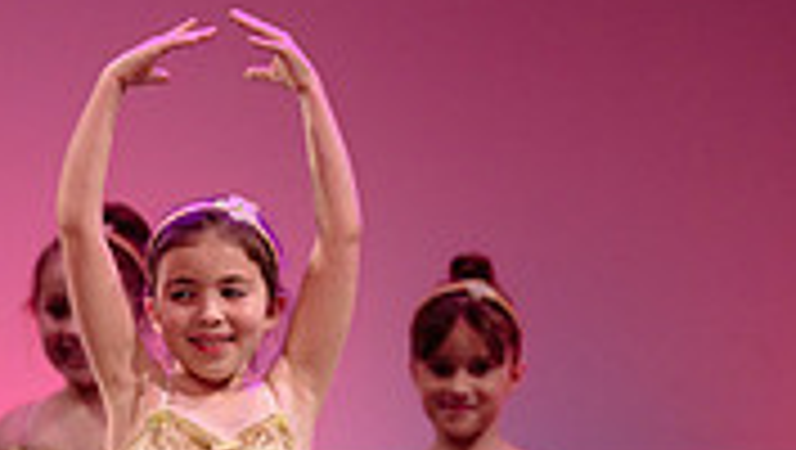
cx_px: -433
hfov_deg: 3.5
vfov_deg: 2.0
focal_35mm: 616
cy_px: 450
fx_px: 13016
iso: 1600
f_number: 2.8
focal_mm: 170
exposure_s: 1/250
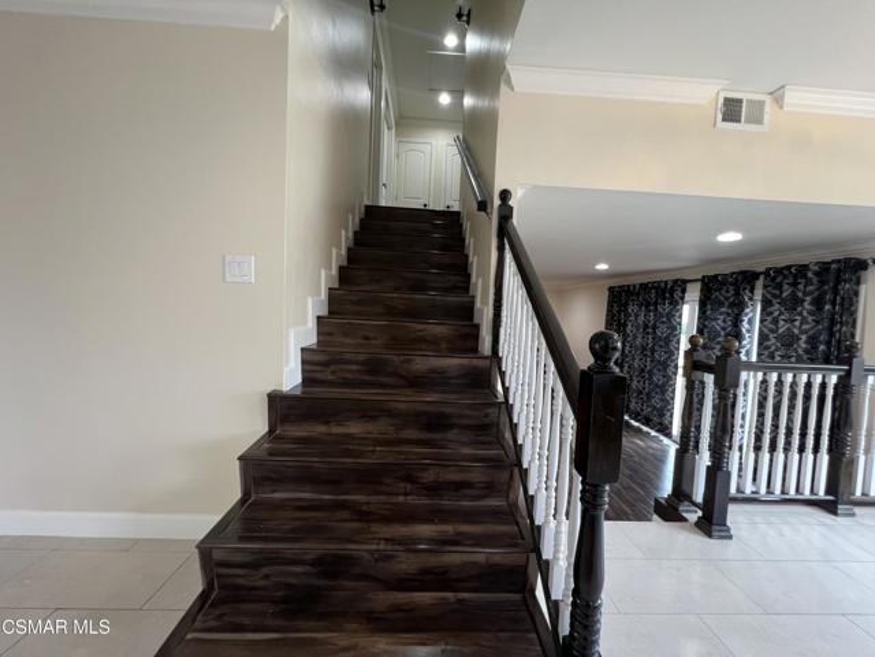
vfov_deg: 89.9
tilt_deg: -3.2
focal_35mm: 13
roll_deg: -2.3
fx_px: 329
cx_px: 438
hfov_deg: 106.2
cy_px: 328
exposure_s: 1/60
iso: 320
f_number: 1.8
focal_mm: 1.57
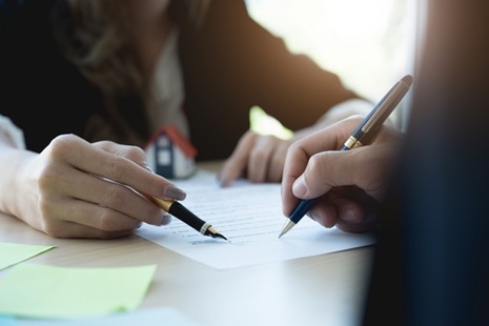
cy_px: 163
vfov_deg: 24.2
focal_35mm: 56
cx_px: 244
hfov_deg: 35.6
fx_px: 761
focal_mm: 37.6
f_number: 2.8
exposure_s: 1/300
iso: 400
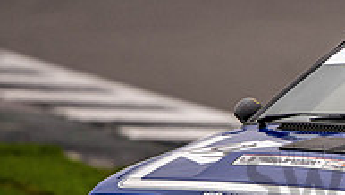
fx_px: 16931
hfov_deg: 1.2
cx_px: 535
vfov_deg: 0.7
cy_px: 213
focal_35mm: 1849
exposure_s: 1/640
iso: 1250
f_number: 5.6
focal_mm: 500
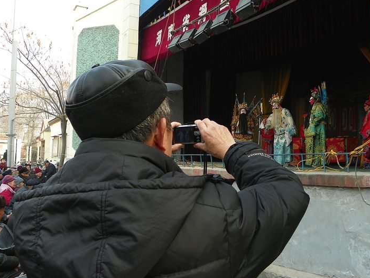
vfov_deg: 44.2
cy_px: 130
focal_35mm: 32
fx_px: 342
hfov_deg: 56.7
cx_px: 197
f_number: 3.5
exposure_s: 1/125
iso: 64
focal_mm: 5
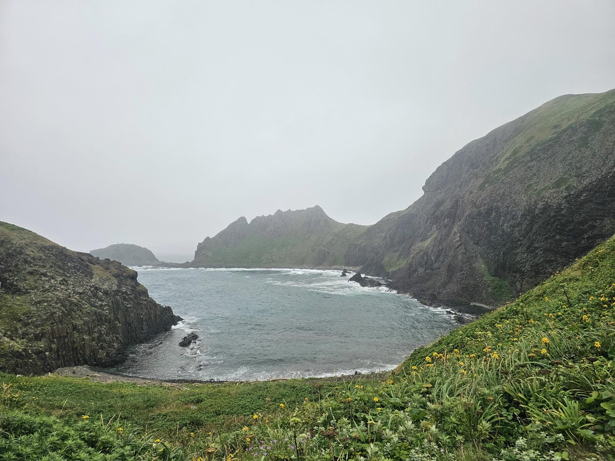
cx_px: 308
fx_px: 409
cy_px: 230
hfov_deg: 73.9
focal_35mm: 23
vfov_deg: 58.9
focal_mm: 6.3
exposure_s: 1/1033
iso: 20
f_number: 1.7
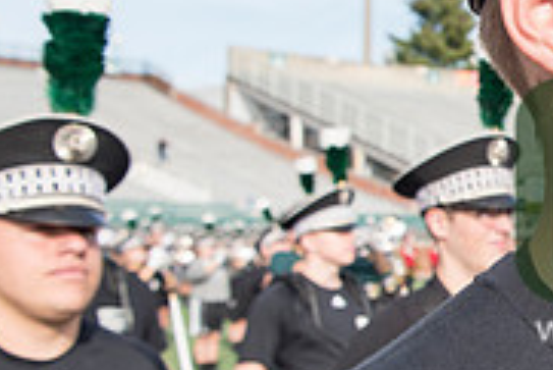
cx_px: 745
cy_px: 222
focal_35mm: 77
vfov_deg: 17.7
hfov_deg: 23.0
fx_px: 1184
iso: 250
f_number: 5
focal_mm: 24
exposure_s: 1/800
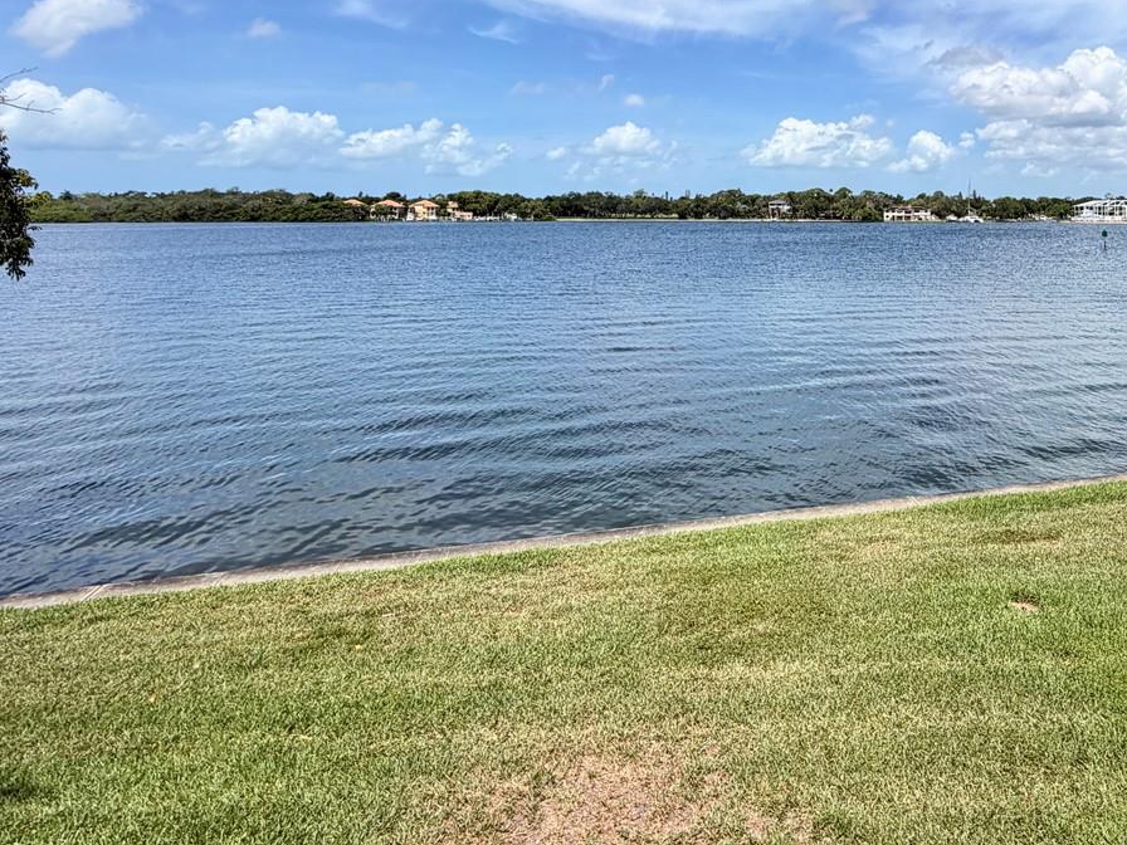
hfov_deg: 66.3
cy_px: 199
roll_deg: -0.1
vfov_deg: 52.2
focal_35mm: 25
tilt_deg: +0.3
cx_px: 805
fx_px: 814
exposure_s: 1/955
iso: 20
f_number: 2.2
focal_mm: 2.22
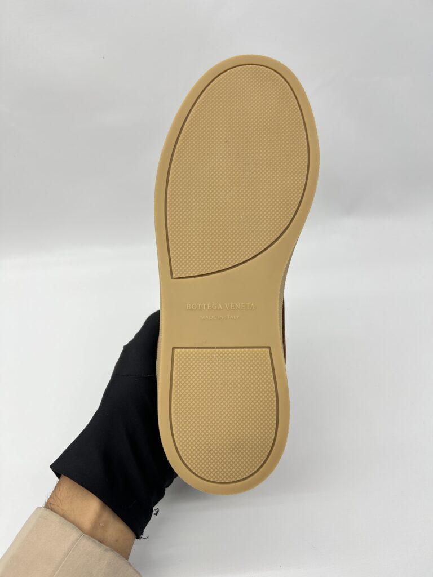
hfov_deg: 53.1
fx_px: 434
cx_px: 216
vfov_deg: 67.3
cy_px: 288
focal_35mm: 26
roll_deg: +4.8
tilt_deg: -40.9
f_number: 1.5
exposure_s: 1/106
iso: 32
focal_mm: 5.7
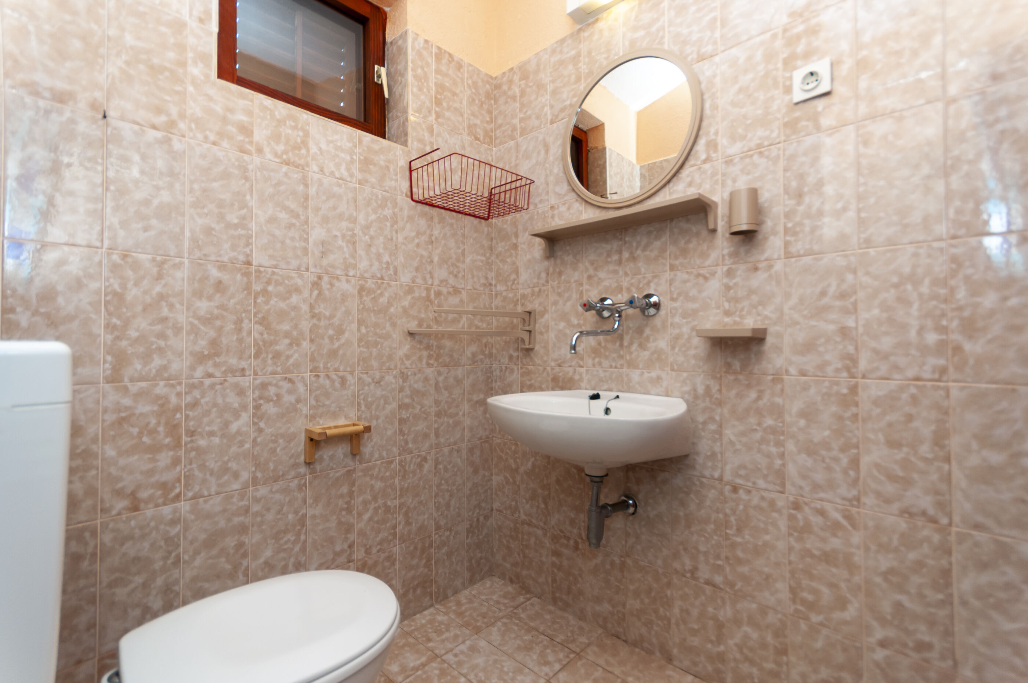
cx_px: 514
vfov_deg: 77.2
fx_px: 428
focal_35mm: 15
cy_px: 342
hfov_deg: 100.5
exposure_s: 1/60
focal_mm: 10
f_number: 4
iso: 100
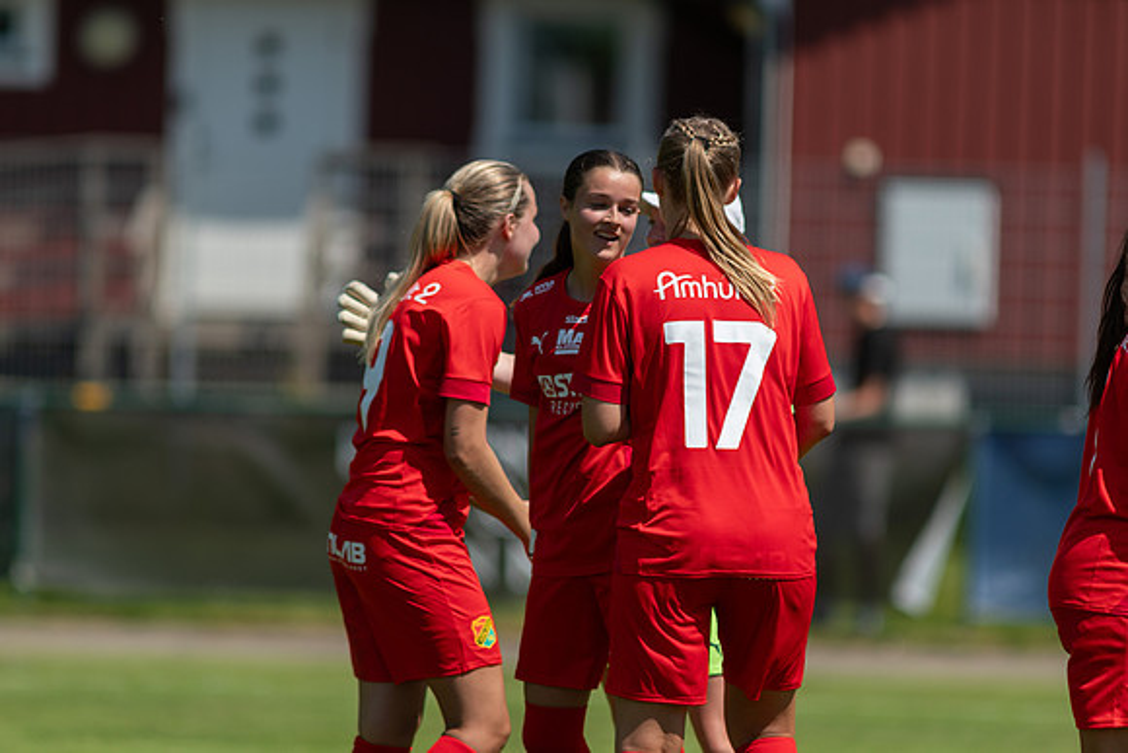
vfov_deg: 3.1
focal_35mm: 450
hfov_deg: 4.6
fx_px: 14103
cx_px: 564
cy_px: 376
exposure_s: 1/2000
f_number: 3.2
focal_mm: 300
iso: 100
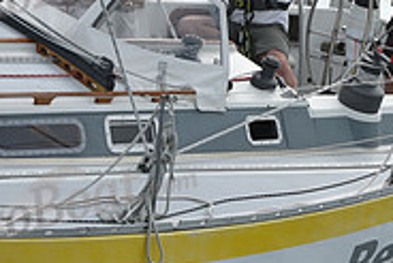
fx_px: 2414
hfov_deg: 9.3
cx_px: 310
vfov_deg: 6.2
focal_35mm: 221
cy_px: 69
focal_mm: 70
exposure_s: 1/1250
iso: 200
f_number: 7.1
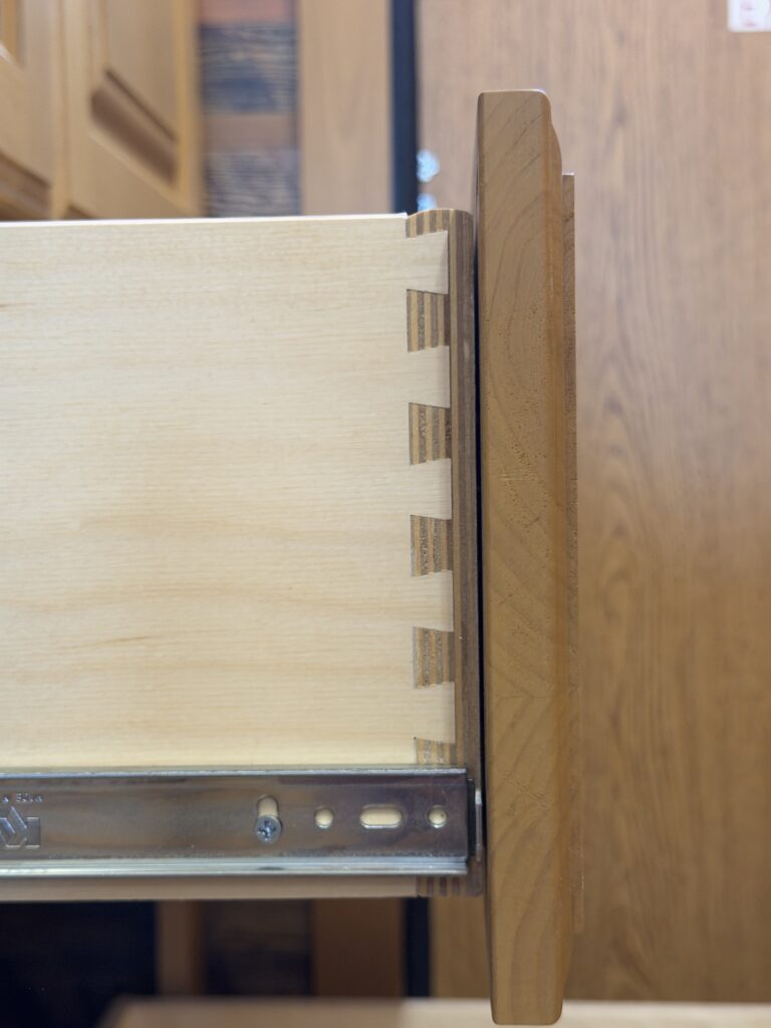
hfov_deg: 30.3
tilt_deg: -1.8
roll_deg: +0.5
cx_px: 386
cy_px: 514
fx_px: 1425
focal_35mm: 48
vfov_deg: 39.7
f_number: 1.78
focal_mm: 6.76
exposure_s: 1/40
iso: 400
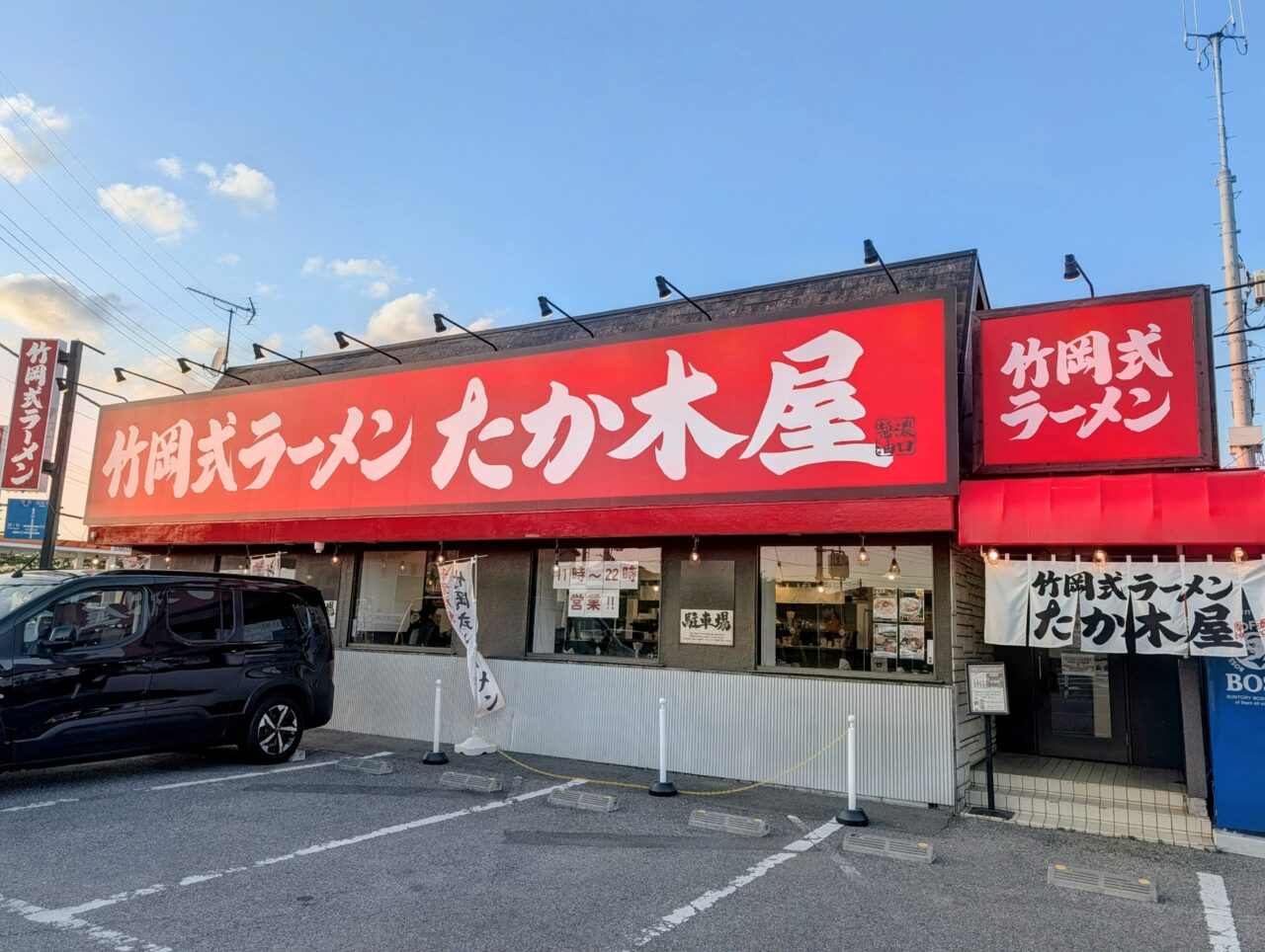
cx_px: 632
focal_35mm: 24
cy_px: 476
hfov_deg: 71.5
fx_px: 878
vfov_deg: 56.9
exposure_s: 1/385
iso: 19
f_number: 1.68
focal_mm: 6.9
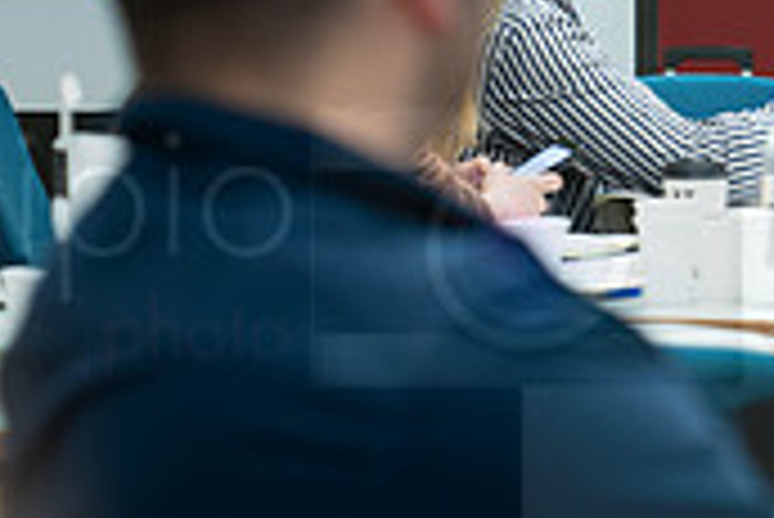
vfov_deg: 5.6
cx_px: 523
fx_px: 5315
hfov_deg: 8.3
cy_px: 209
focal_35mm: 247
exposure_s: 1/60
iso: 640
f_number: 2.8
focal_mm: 70
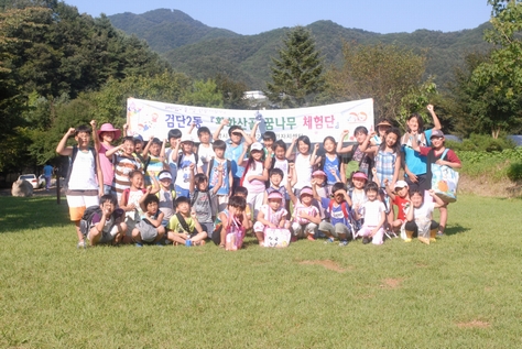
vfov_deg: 22.7
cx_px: 261
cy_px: 174
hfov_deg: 33.4
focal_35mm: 60
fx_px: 871
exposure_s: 1/160
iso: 100
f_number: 7.1
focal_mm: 40
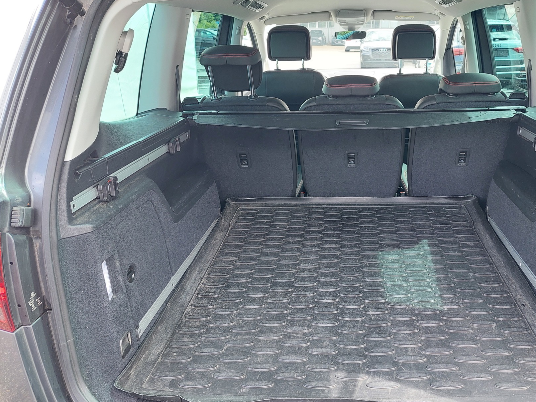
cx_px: 334
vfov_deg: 46.8
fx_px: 465
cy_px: 210
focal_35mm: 30
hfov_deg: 59.2
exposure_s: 1/100
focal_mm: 5.23
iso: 80
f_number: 1.8
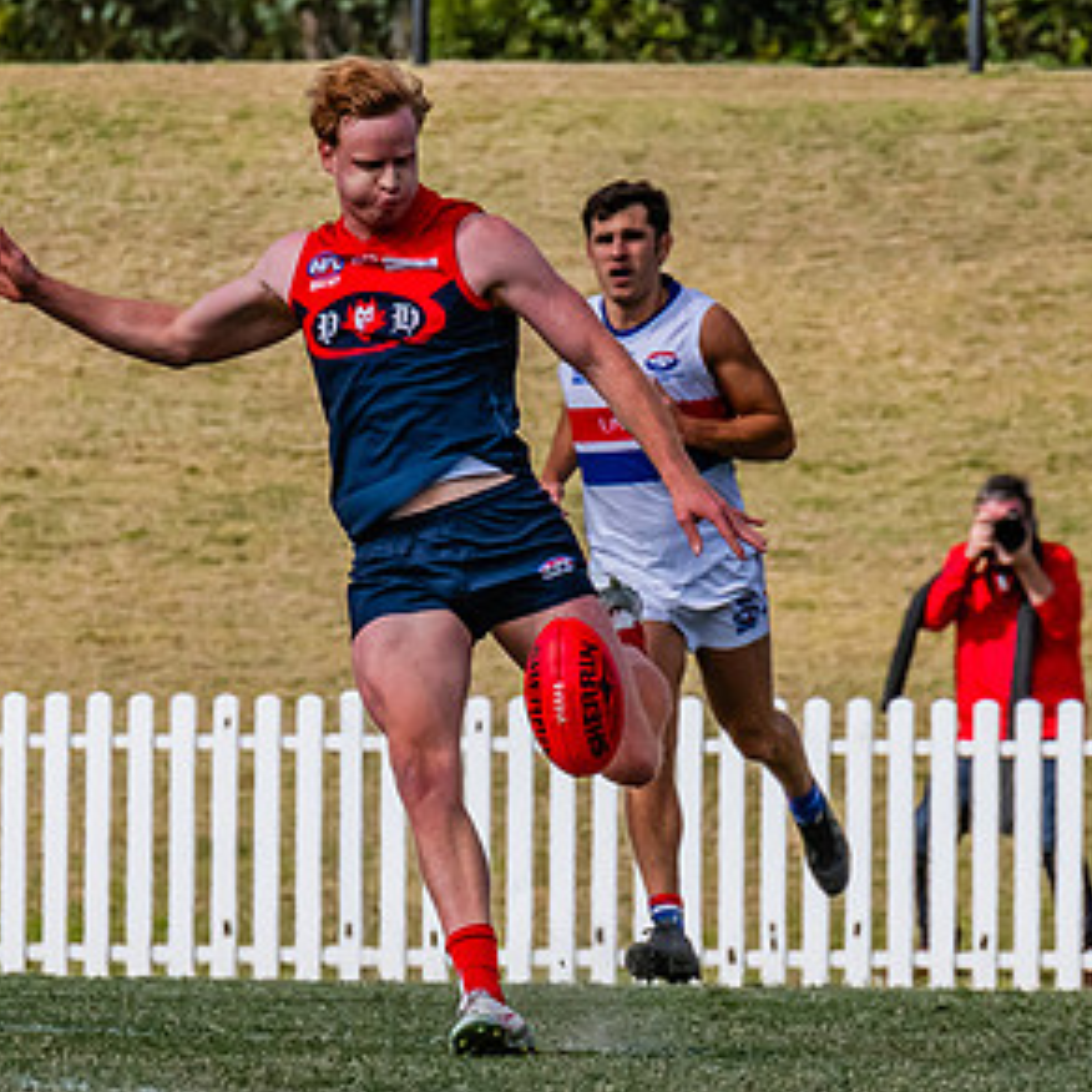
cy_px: 607
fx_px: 45969
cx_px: 439
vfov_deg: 1.4
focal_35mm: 1288
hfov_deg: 1.4
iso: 800
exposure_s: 1/1600
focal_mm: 420
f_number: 13
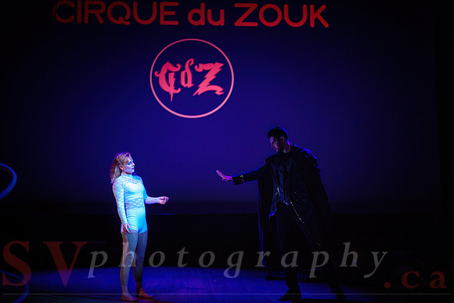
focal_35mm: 52
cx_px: 227
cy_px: 152
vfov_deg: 26.2
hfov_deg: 38.4
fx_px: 652
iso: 1600
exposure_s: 1/500
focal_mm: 50
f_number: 1.2
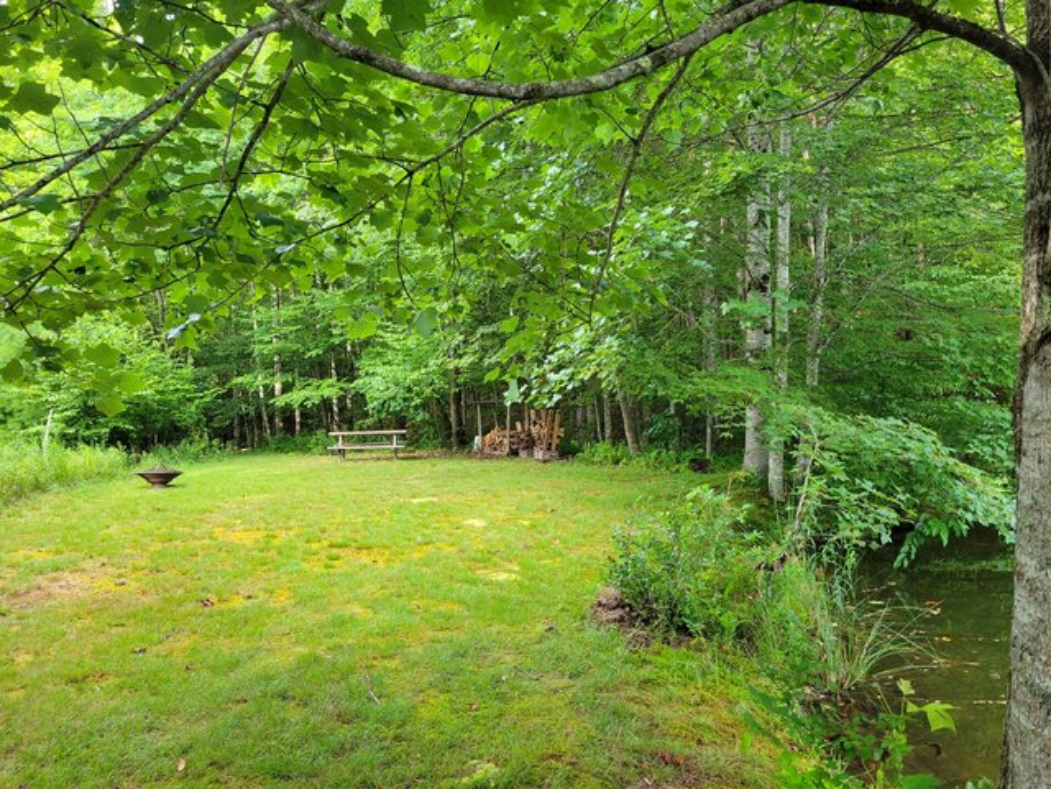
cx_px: 526
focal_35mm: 26
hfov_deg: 67.3
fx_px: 789
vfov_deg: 53.1
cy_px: 394
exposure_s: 1/120
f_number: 1.8
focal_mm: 5.4
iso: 100
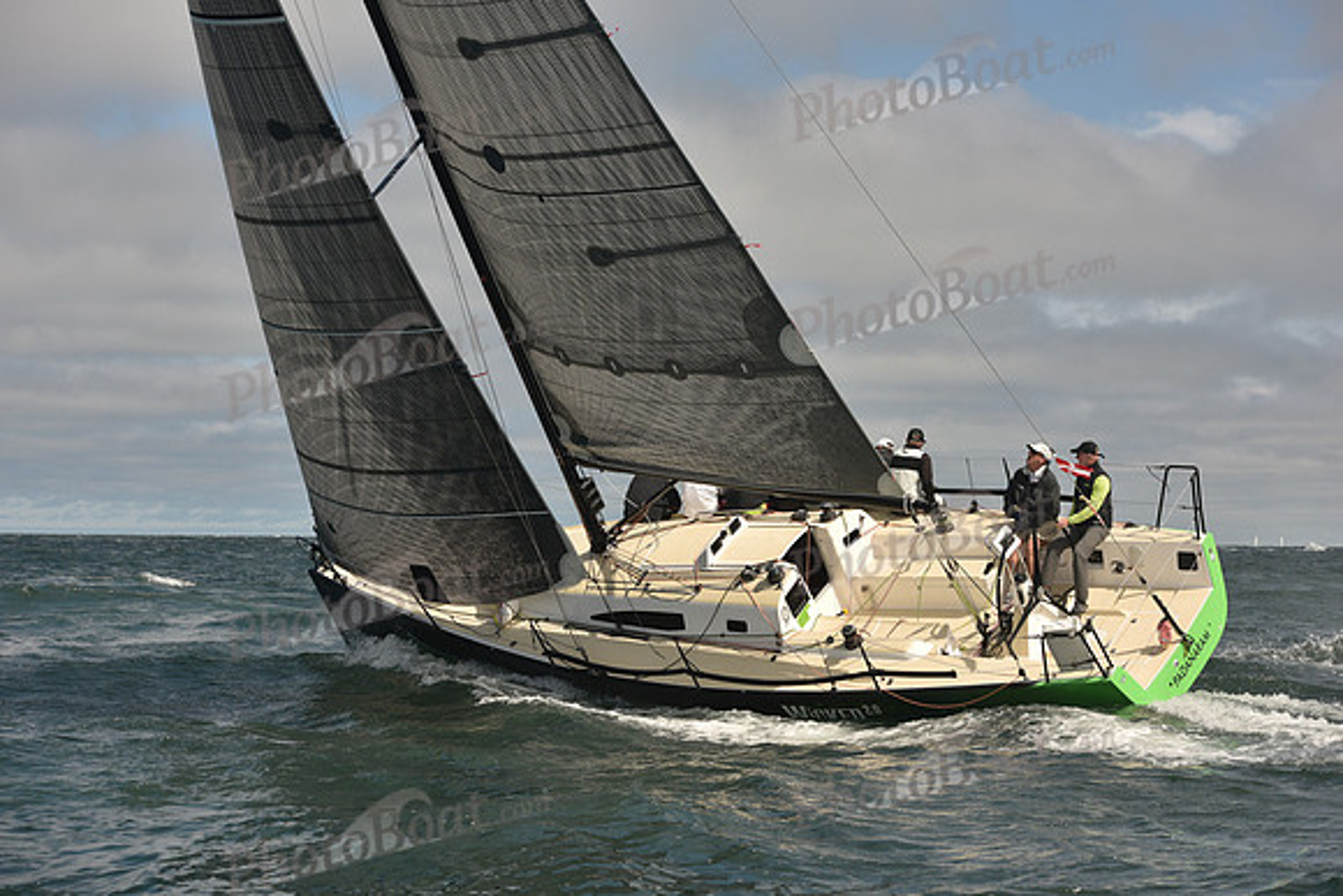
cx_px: 672
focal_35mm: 70
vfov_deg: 19.5
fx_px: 2612
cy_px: 448
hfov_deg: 28.8
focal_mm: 70
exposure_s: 1/1250
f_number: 5.6
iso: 320
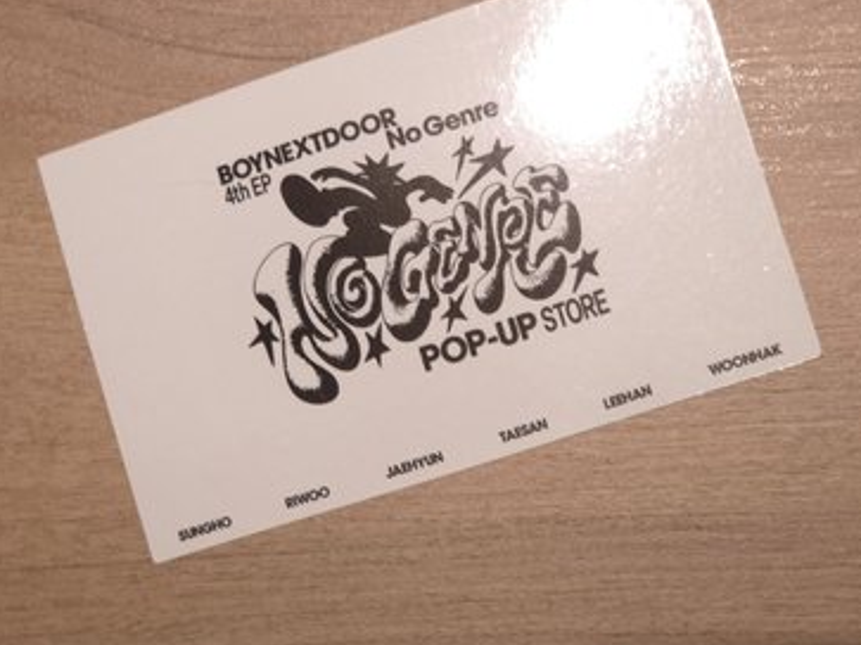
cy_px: 306
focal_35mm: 76
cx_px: 422
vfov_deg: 19.4
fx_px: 1890
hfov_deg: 25.7
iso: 64
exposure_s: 1/30
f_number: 2.4
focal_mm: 7
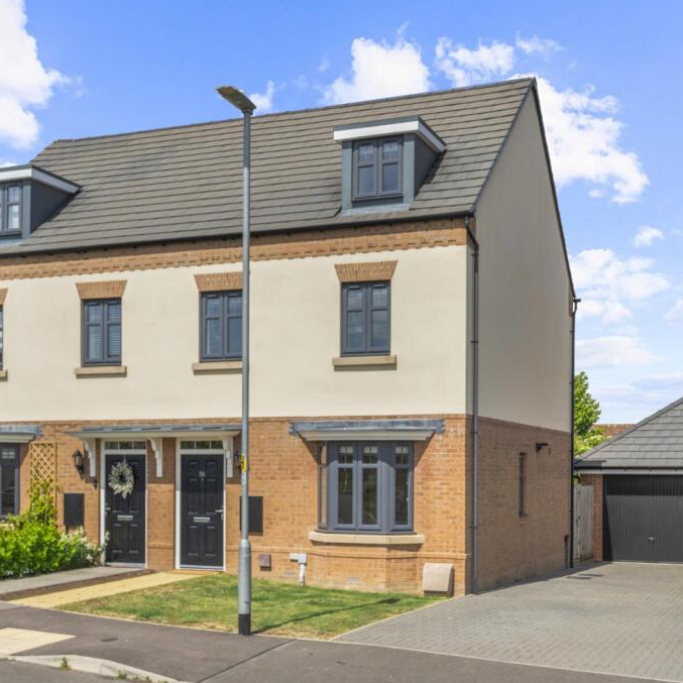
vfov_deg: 37.6
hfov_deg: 37.5
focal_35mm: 45
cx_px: 383
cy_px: 340
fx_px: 1005
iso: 320
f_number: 8
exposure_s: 1/400
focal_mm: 35
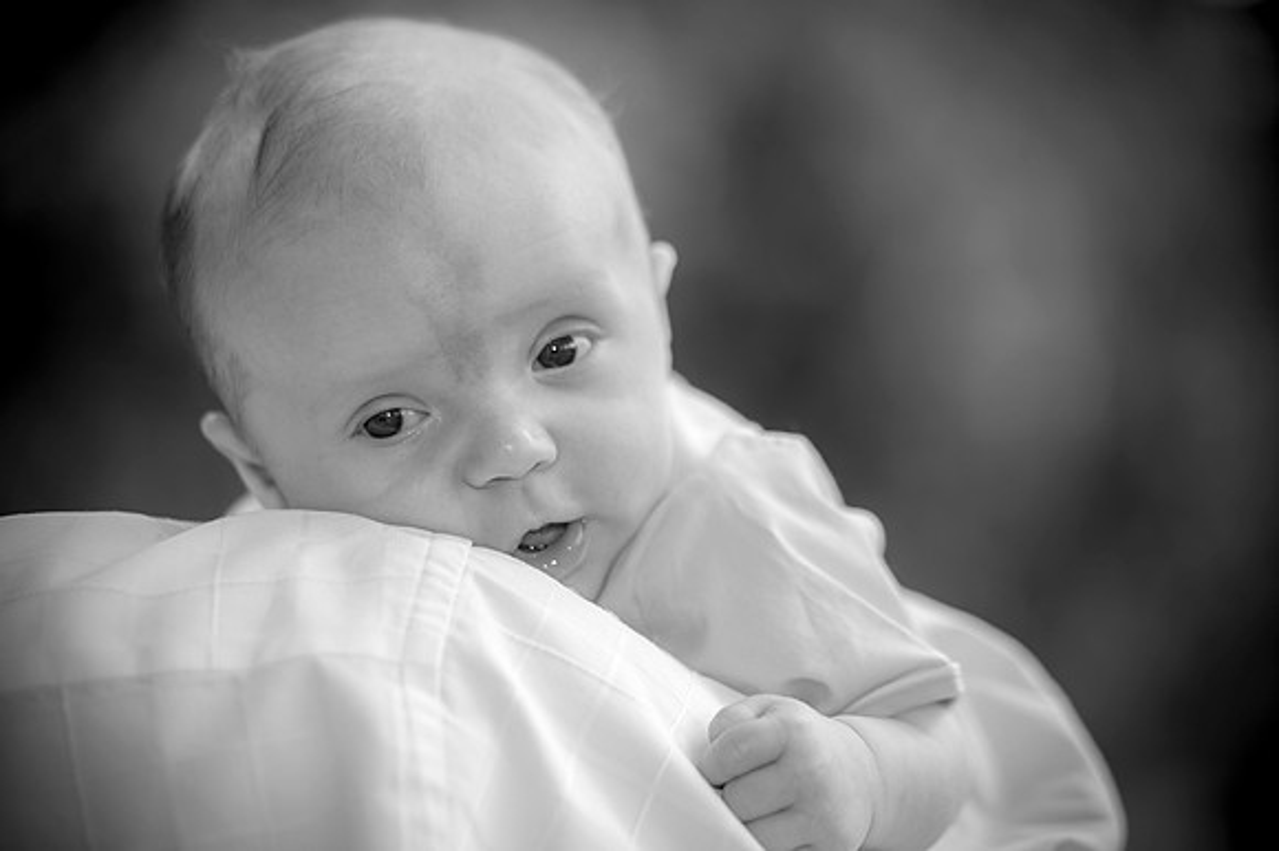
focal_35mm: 200
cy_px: 426
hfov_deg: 10.3
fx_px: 7101
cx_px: 640
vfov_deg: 6.9
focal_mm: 200
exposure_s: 1/160
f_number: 4
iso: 100
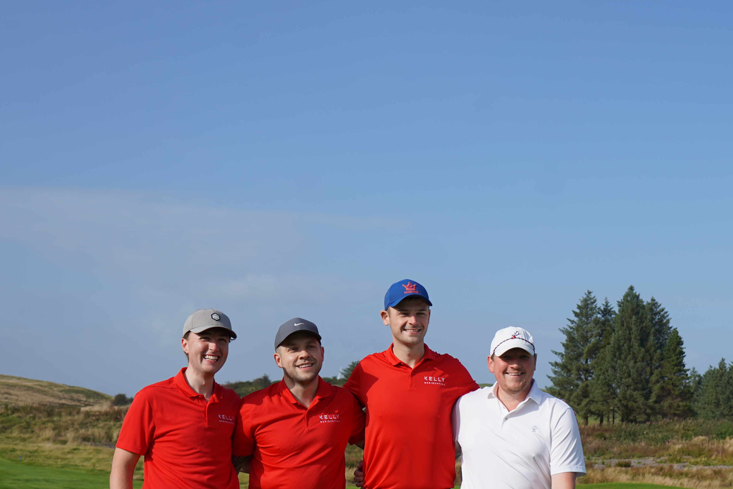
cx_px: 557
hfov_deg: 33.2
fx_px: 1201
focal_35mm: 59
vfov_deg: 22.9
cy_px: 341
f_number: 4.5
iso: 100
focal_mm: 30
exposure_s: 1/1250
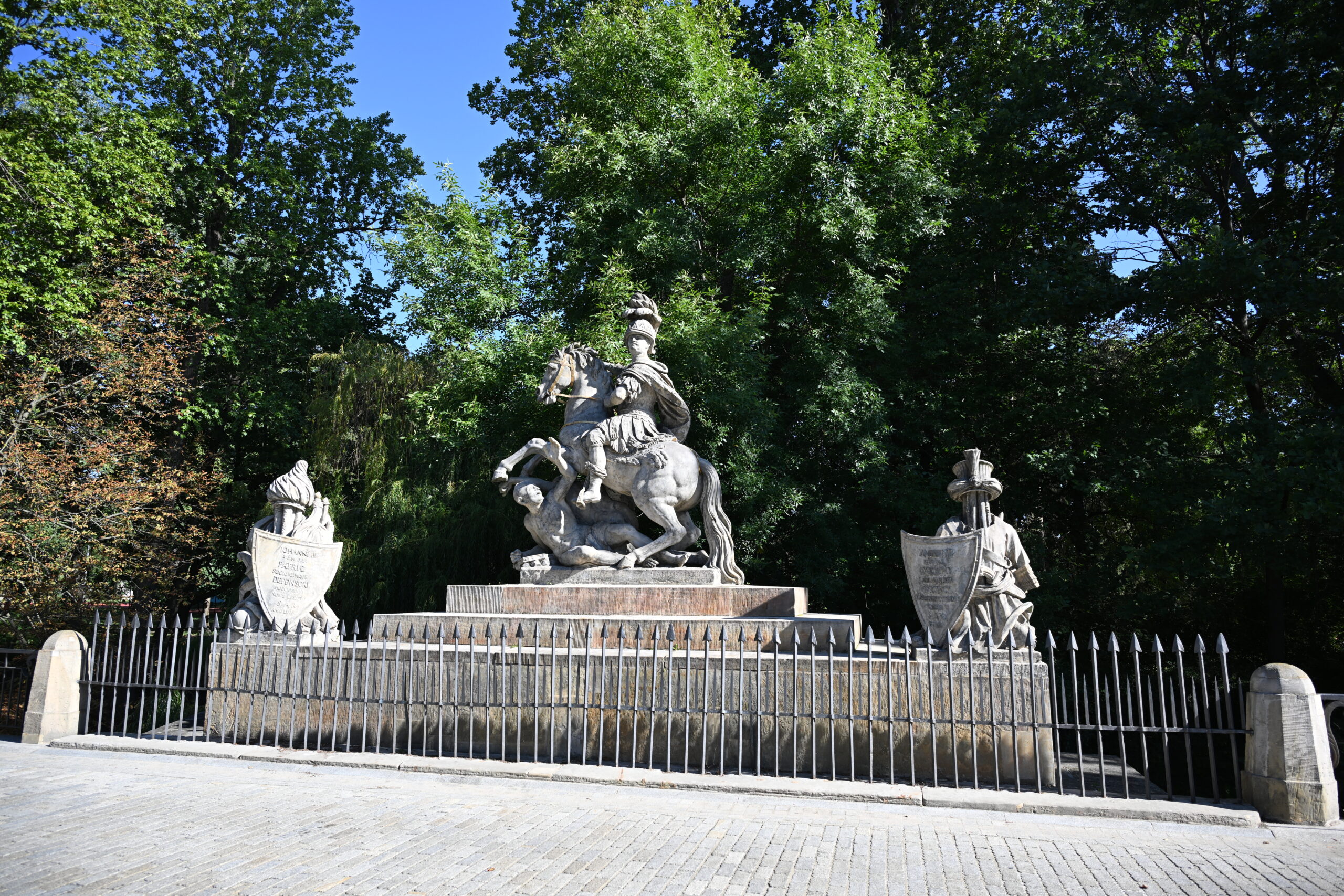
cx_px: 672
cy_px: 448
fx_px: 896
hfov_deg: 73.7
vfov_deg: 53.1
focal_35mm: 24
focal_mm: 24
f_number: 4
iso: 64
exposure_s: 1/320
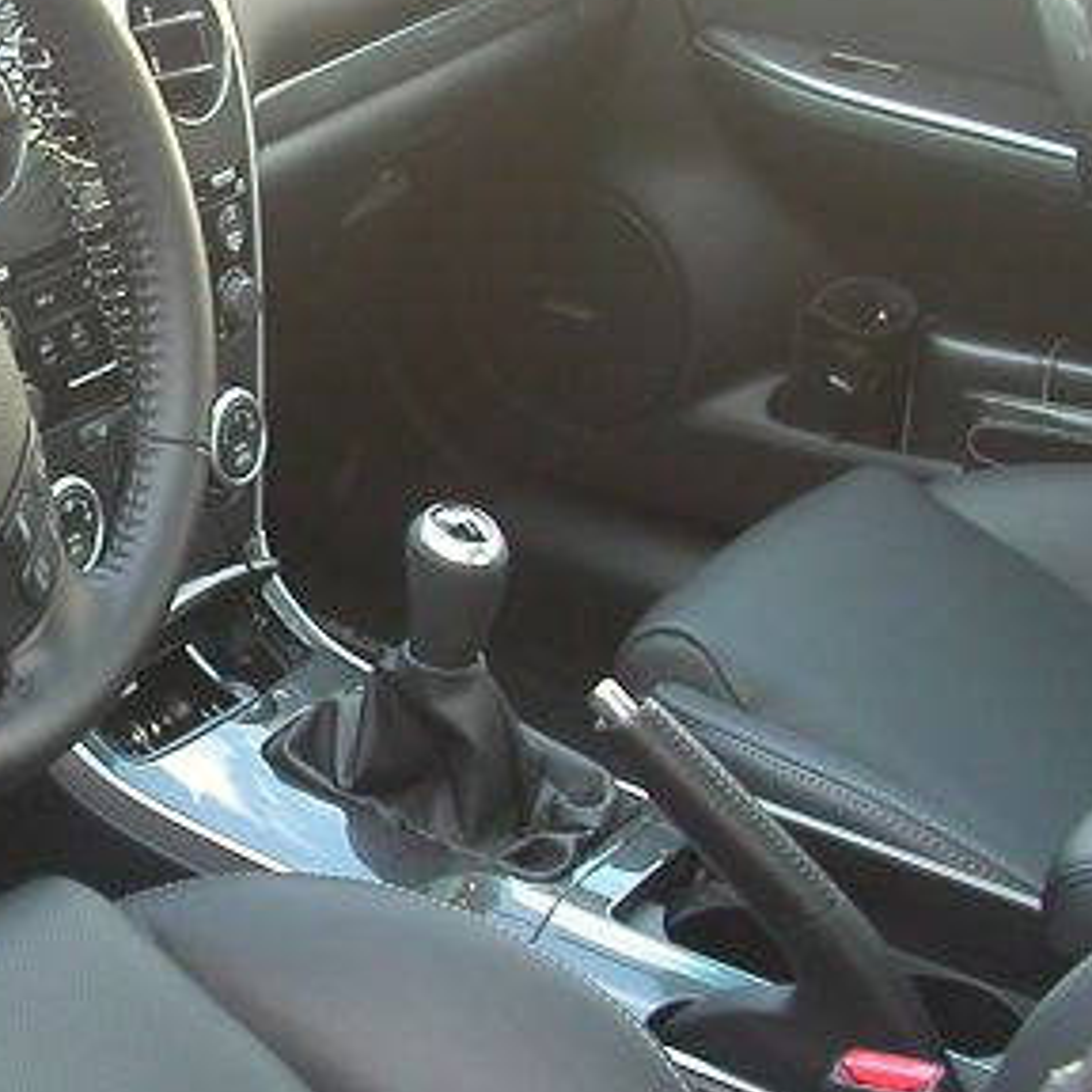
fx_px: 3248
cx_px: -114
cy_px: 592
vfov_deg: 19.1
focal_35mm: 91
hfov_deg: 18.4
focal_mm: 5.6
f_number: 2.7
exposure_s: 1/52.6
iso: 100
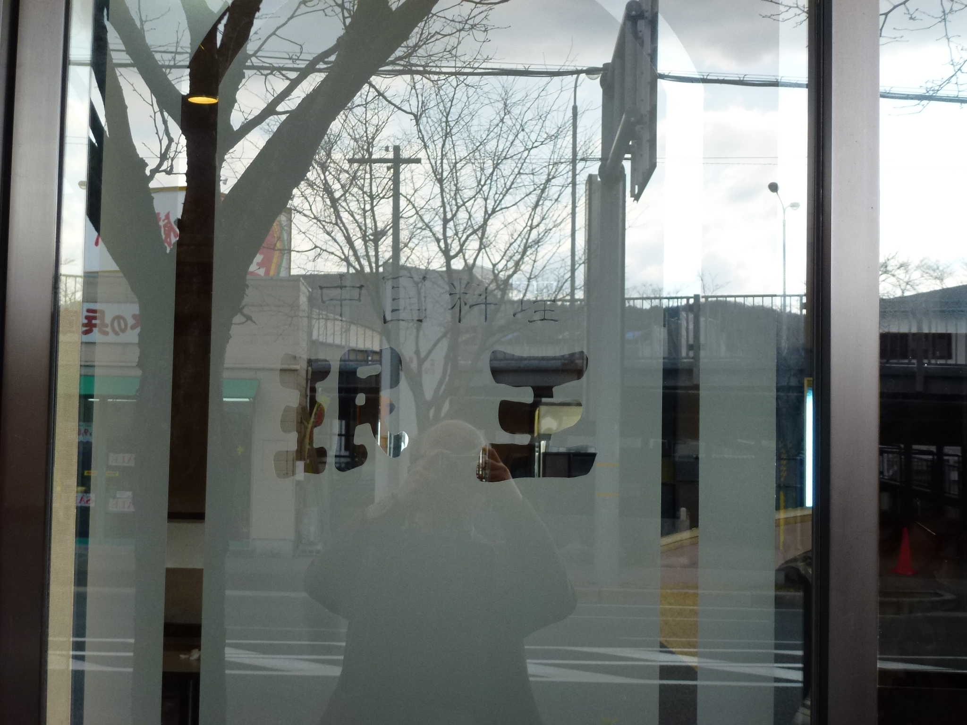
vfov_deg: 24.0
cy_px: 362
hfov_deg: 31.7
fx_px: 1704
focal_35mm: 61
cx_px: 484
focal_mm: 10.9
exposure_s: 1/60
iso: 200
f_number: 4.5
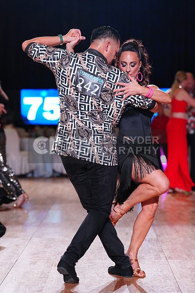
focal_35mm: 95
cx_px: 98
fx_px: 771
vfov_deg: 21.5
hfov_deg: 14.4
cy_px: 146
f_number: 2.8
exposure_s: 1/400
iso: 1000
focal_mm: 95
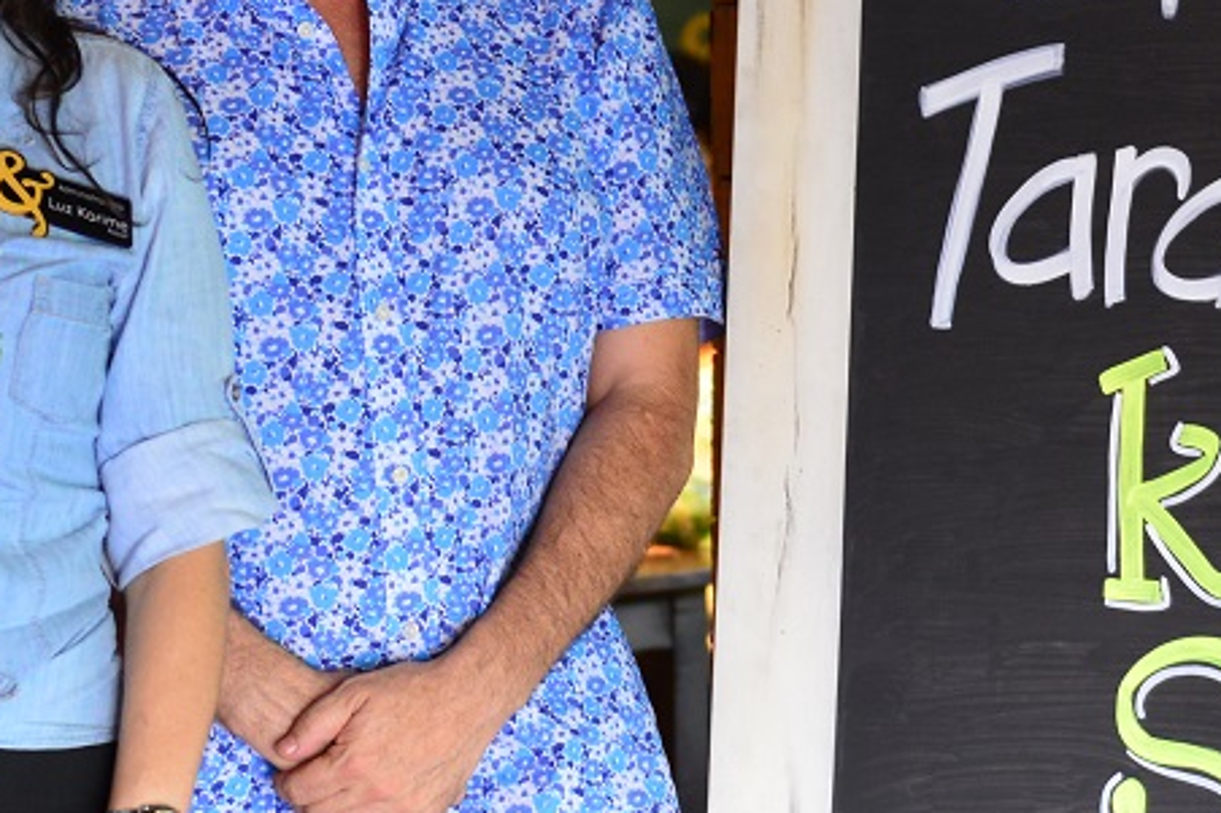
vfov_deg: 11.0
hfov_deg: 16.5
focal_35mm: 124
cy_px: 415
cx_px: 651
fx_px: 4204
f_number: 2.8
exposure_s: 1/20
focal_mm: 35
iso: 1250
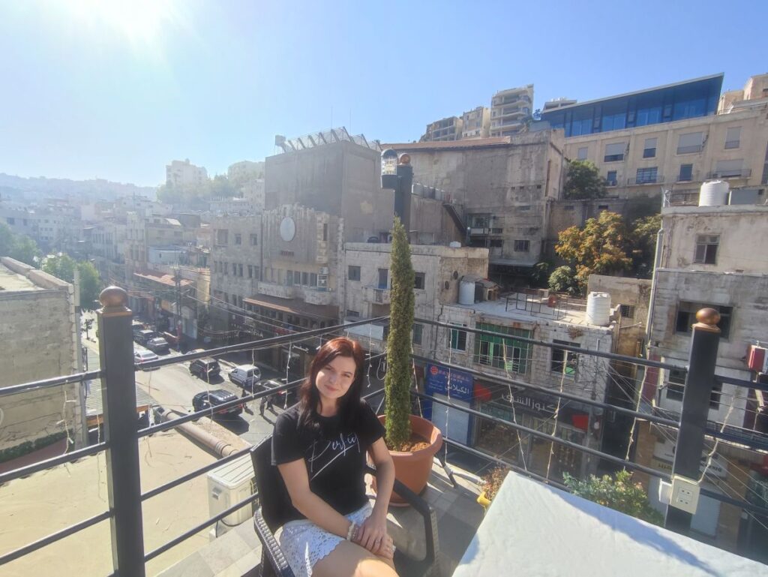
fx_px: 355
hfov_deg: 94.5
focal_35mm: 16
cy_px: 288
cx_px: 384
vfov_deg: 78.2
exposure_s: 1/505
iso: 50
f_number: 2.2
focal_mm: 1.65
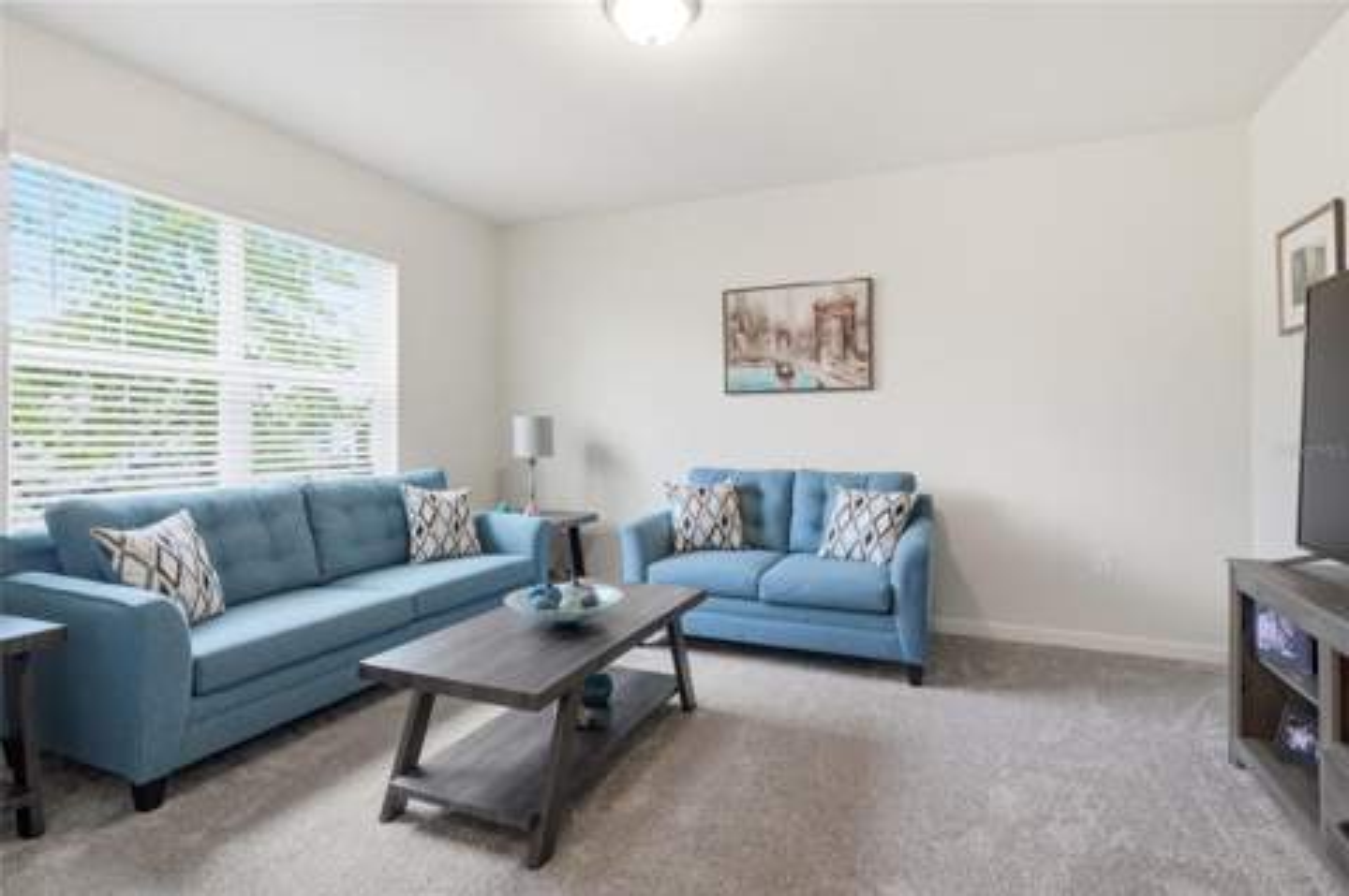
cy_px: 448
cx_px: 674
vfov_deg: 71.9
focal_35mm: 16
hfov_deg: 95.0
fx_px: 618
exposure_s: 1/25
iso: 400
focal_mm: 11
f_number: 11
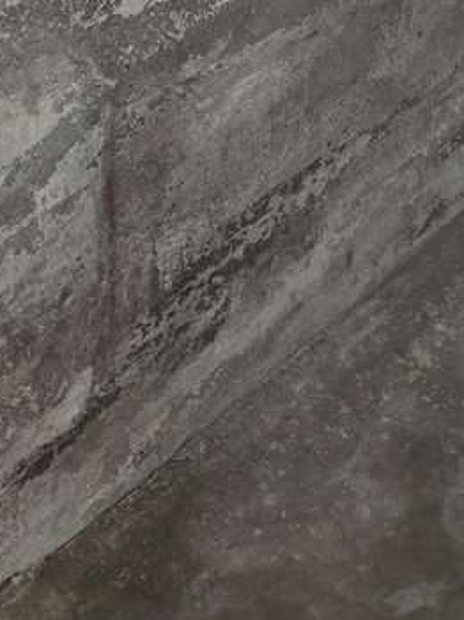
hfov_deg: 20.3
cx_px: 407
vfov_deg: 24.3
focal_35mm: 71
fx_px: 1270
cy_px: -163
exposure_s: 1/21.7
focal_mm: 6.3
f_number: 1.7
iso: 125
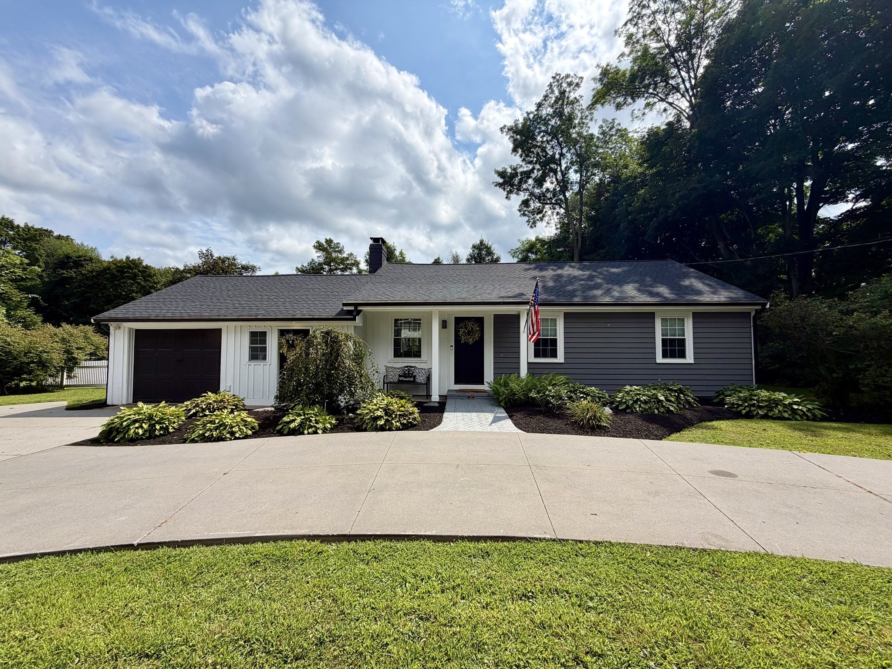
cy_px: 334
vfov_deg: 85.7
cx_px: 446
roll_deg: +0.0
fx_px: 361
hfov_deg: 102.1
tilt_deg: +3.2
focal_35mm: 14
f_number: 2.2
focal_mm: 2.22
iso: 20
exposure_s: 1/1368
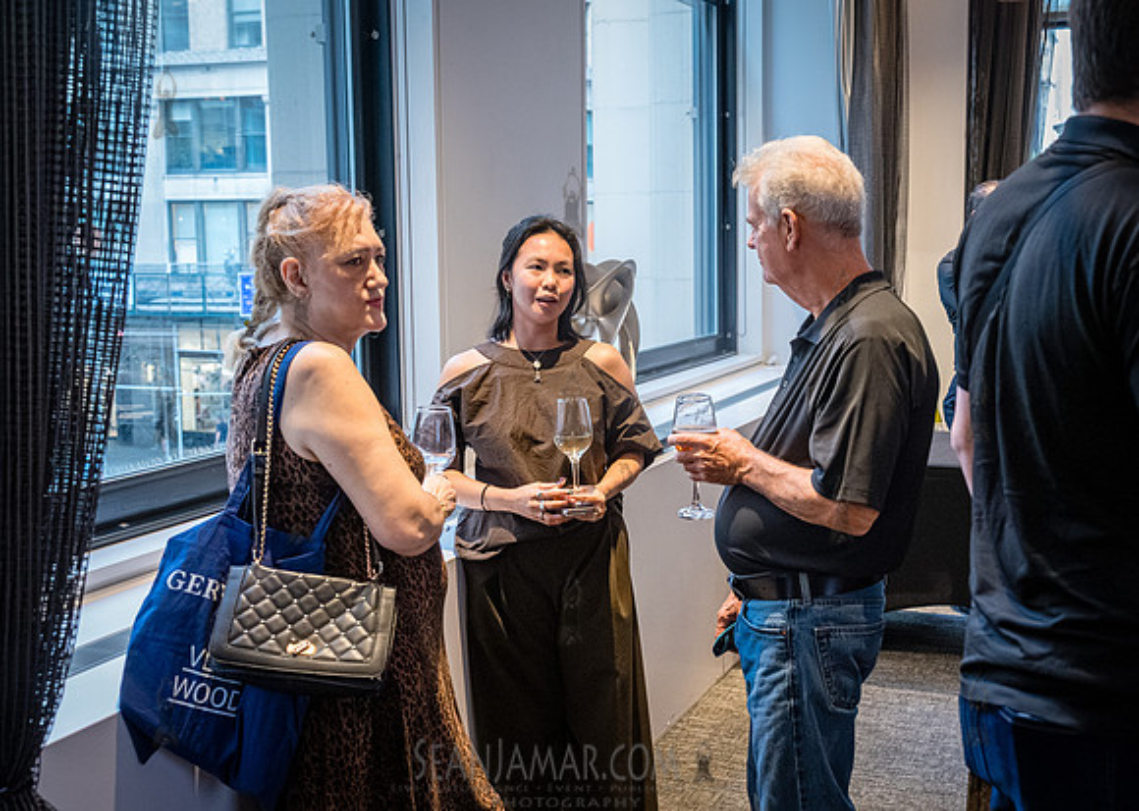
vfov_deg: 33.7
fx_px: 1337
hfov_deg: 45.9
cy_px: 365
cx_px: 671
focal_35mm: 41
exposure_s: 1/160
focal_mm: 35
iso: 6400
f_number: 4.5
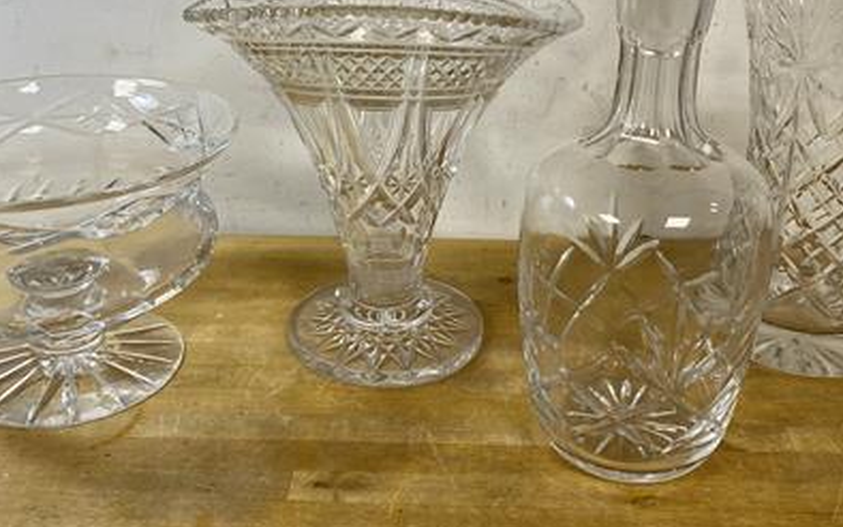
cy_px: 131
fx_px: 965
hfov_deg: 47.2
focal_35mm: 42
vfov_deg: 30.0
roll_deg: -1.2
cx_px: 428
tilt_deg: -19.9
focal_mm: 4.25
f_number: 1.8
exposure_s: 1/100
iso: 100
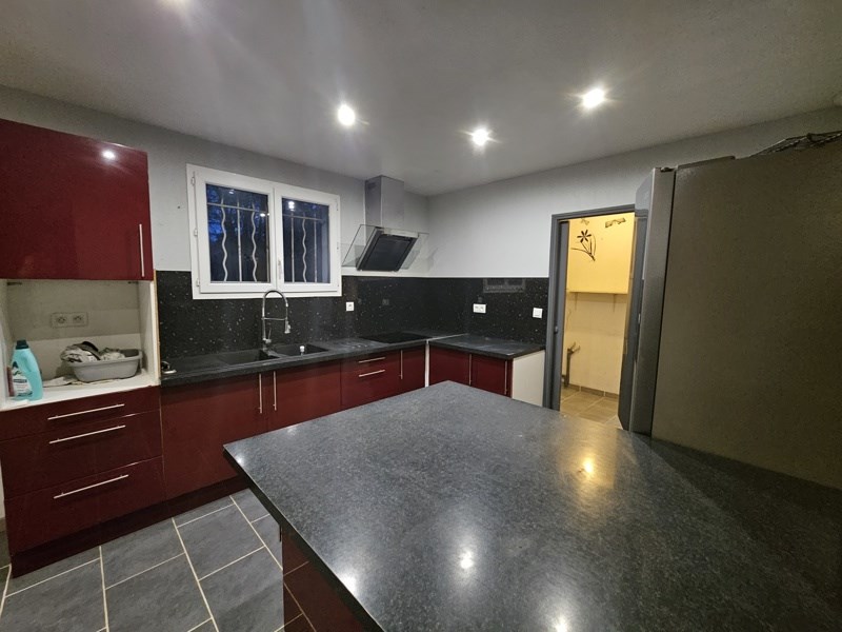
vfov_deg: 89.9
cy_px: 316
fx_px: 316
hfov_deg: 106.2
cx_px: 421
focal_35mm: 13
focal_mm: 2.2
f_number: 2.2
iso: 1000
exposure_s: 1/25
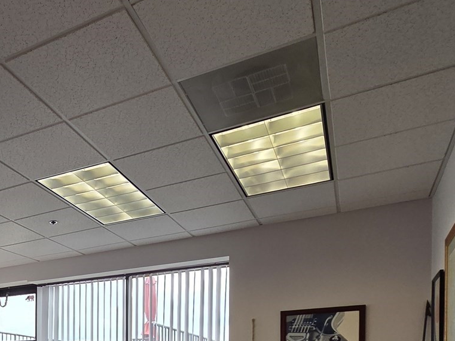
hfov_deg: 45.6
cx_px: 15
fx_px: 460
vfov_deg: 34.1
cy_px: 392
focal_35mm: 35
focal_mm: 2.2
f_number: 2.2
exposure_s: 1/120
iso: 64
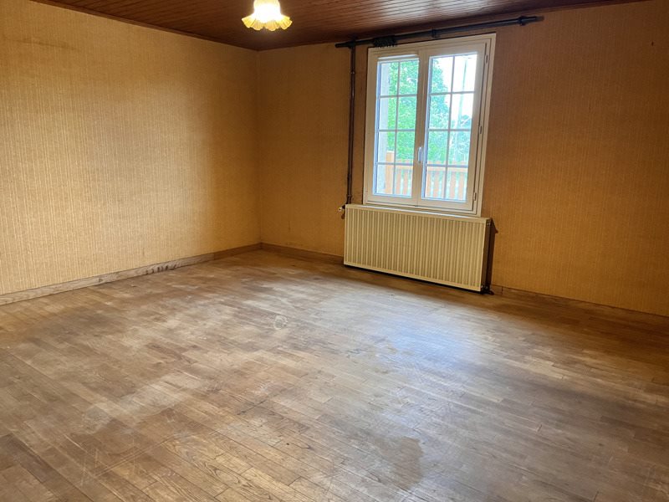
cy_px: 251
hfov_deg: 67.3
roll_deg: -0.2
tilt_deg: -12.0
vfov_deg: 53.1
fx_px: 502
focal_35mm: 26
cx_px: 334
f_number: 1.6
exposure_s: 1/50
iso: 400
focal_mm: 5.1
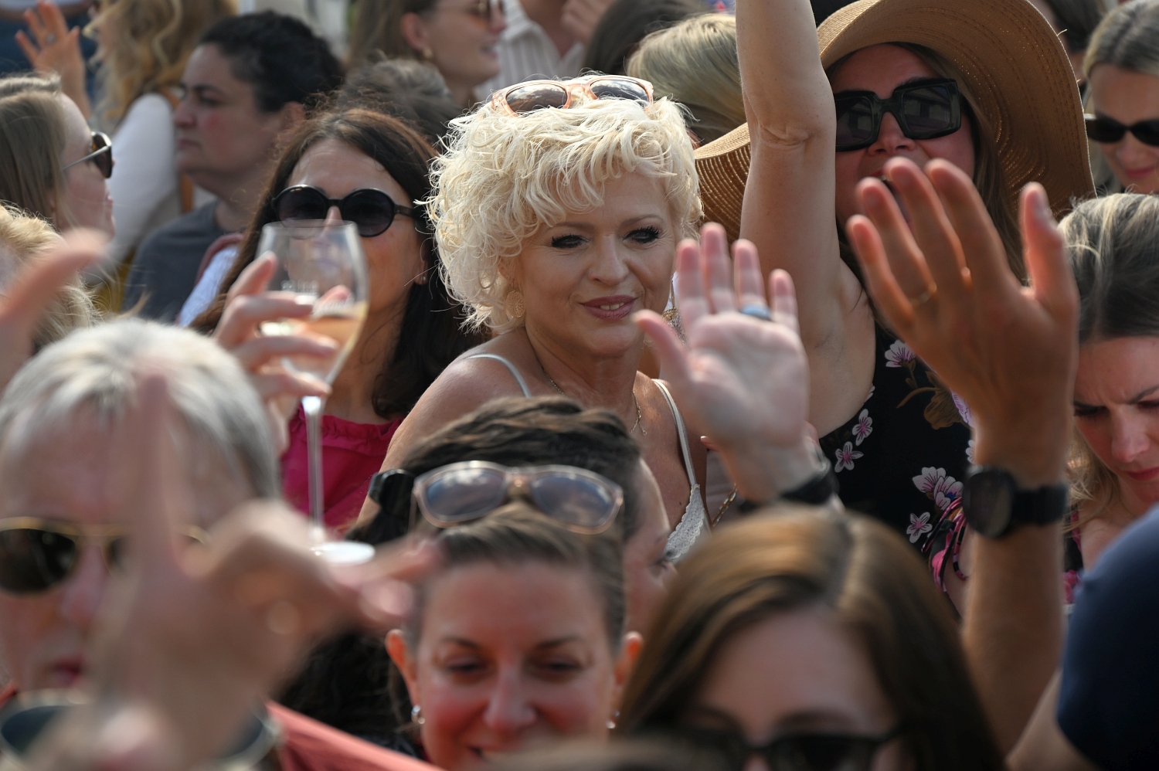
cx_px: 580
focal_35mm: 130
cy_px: 386
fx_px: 4182
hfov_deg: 15.8
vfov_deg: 10.5
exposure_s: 1/250
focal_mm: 130
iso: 200
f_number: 6.3
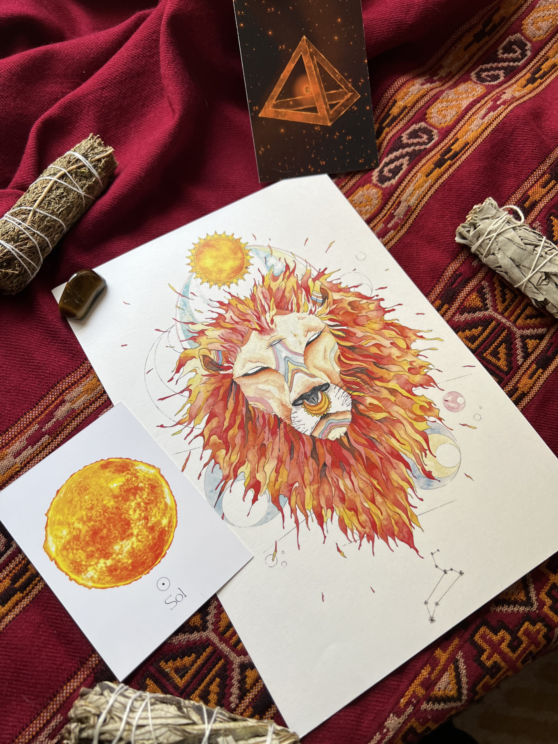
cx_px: 279
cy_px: 372
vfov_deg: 67.3
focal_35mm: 26
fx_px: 559
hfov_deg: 53.1
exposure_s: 1/121
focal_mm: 5.7
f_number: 1.5
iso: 64
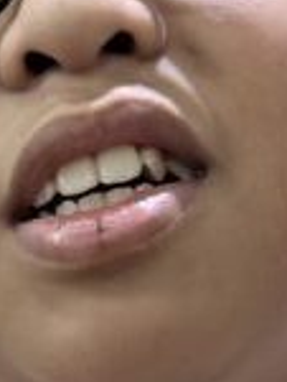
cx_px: 71
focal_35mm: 160
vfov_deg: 11.4
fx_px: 1764
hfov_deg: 9.3
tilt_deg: -5.5
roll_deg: +1.3
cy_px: 688
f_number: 1.78
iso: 50
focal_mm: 6.86
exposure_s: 1/108
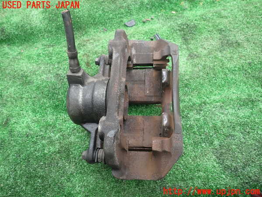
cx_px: 131
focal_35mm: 25
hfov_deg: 69.4
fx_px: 189
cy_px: 98
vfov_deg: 54.9
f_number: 2
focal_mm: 4.5
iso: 100
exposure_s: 1/80
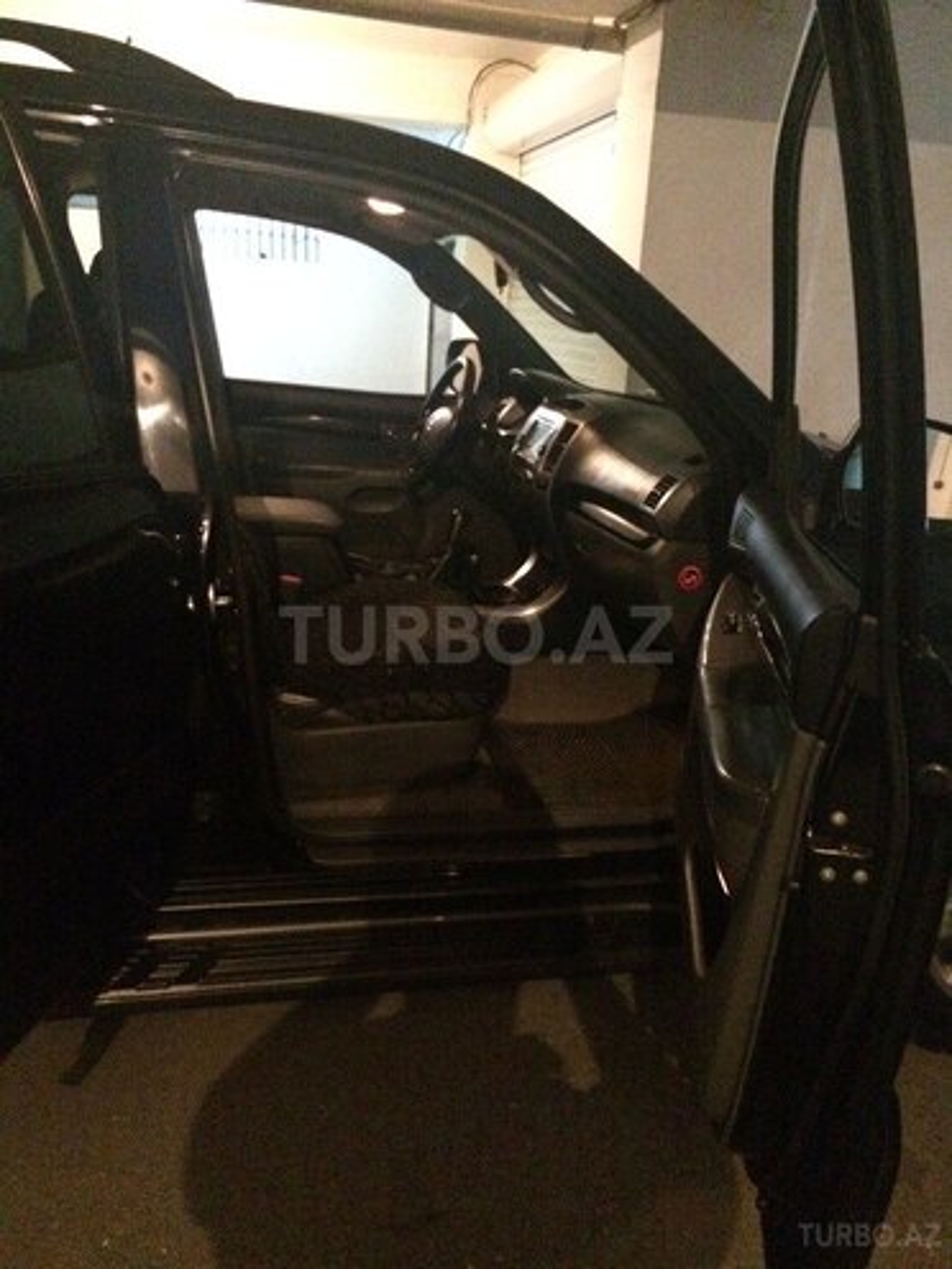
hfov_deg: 48.2
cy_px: 634
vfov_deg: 61.7
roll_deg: -1.4
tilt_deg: -16.3
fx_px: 1063
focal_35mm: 29
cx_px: 476
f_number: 2.2
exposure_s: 1/17
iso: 2000
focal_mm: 4.15
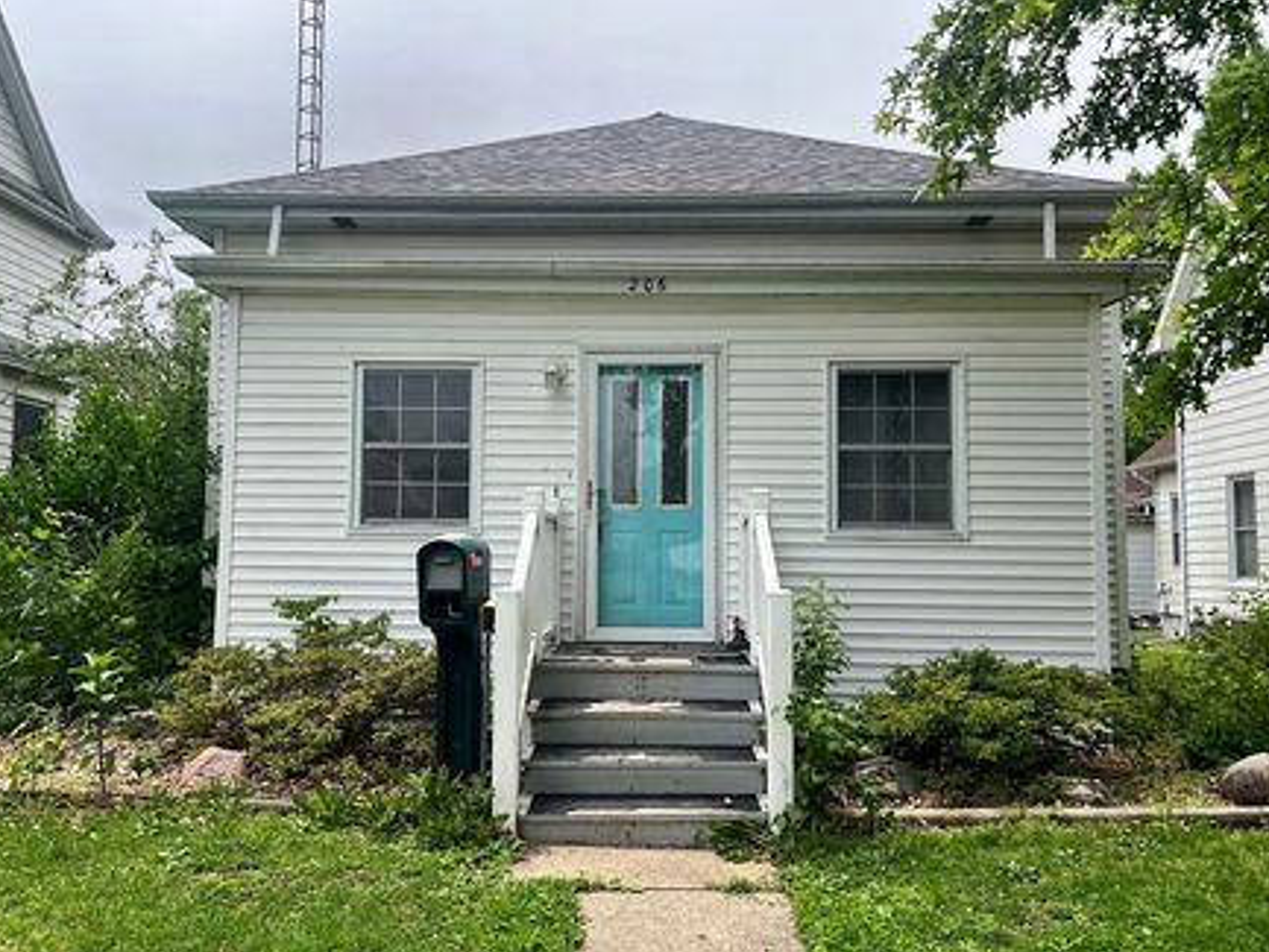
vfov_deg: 46.8
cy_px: 473
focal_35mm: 30
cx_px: 601
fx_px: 1100
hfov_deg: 59.9
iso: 50
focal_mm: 5.7
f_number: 1.5
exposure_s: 1/3704
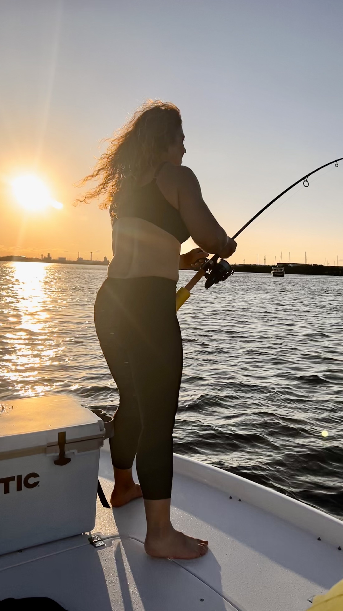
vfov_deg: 66.1
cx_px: 176
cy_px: 309
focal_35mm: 29
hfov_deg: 40.2
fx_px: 469
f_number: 1.5
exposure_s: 1/8696
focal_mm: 5.7
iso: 50
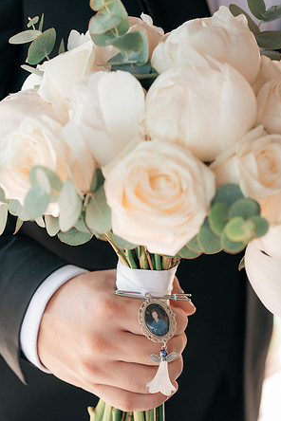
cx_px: 141
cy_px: 211
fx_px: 1007
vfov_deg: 23.6
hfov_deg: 15.9
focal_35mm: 86
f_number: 5
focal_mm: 85
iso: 800
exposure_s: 1/250
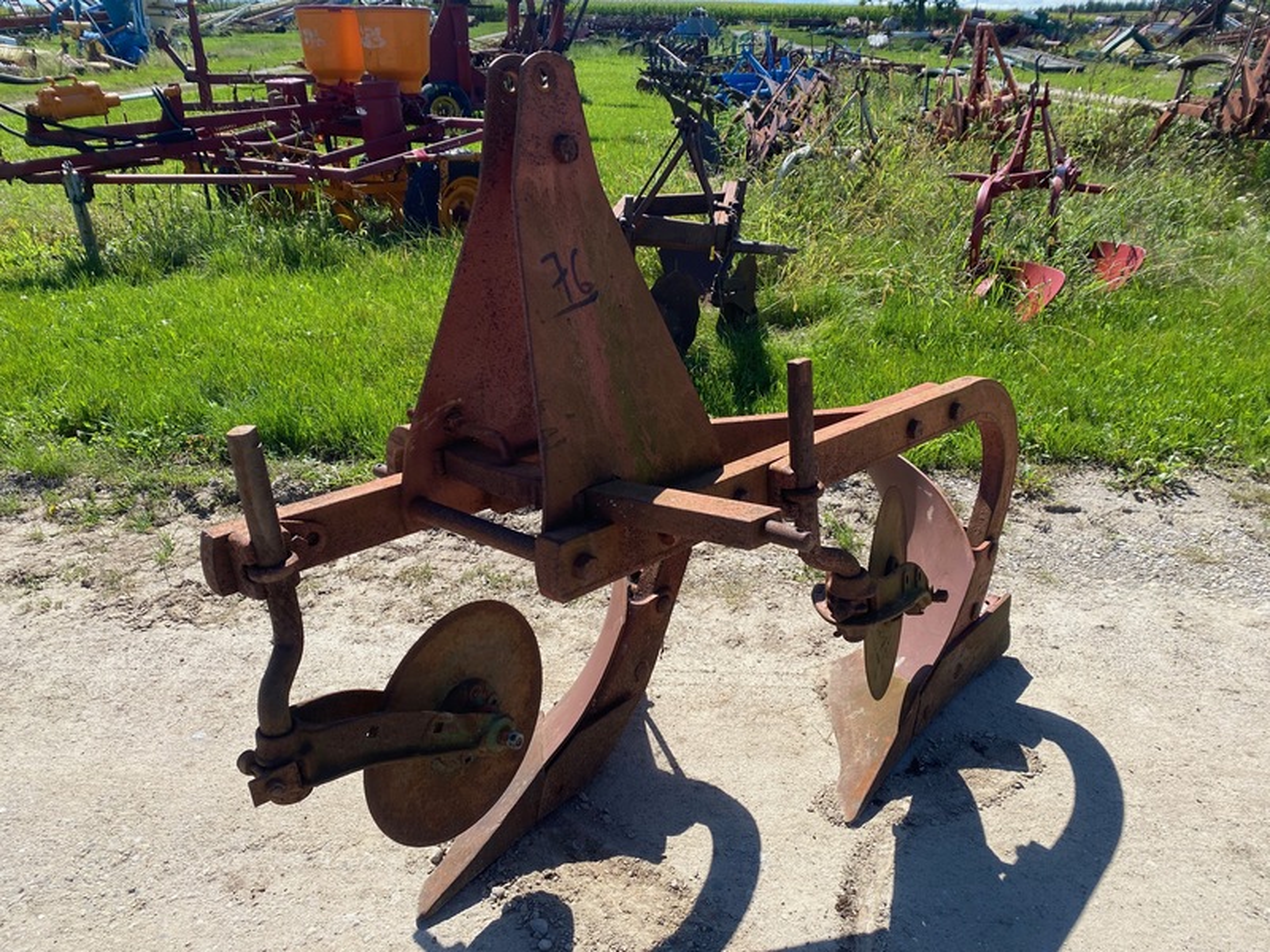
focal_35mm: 26
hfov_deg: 67.3
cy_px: 476
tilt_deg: -22.0
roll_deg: -1.6
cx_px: 635
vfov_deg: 53.1
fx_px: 954
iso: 32
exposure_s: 1/2105
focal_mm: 4.25
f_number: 1.8
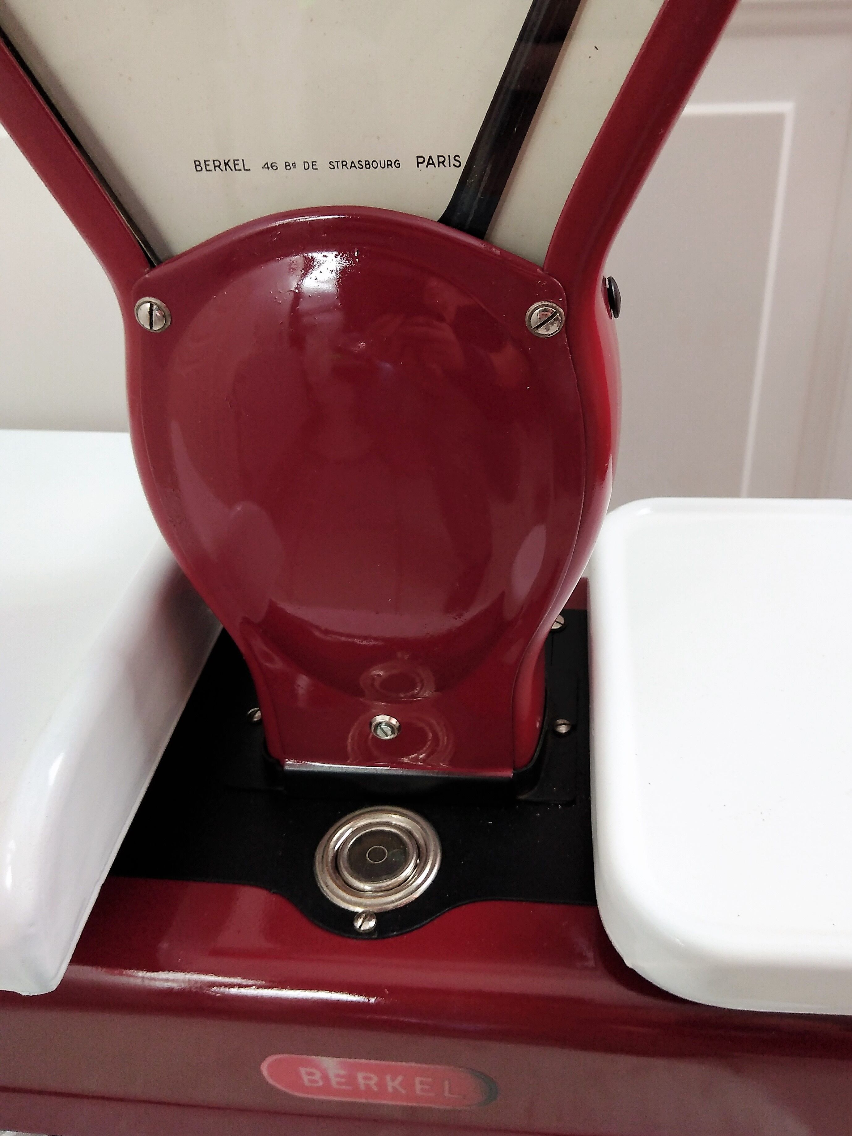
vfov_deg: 67.3
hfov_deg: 53.1
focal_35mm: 26
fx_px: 853
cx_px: 426
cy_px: 568
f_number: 1.8
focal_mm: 3.6
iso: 116
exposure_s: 1/30
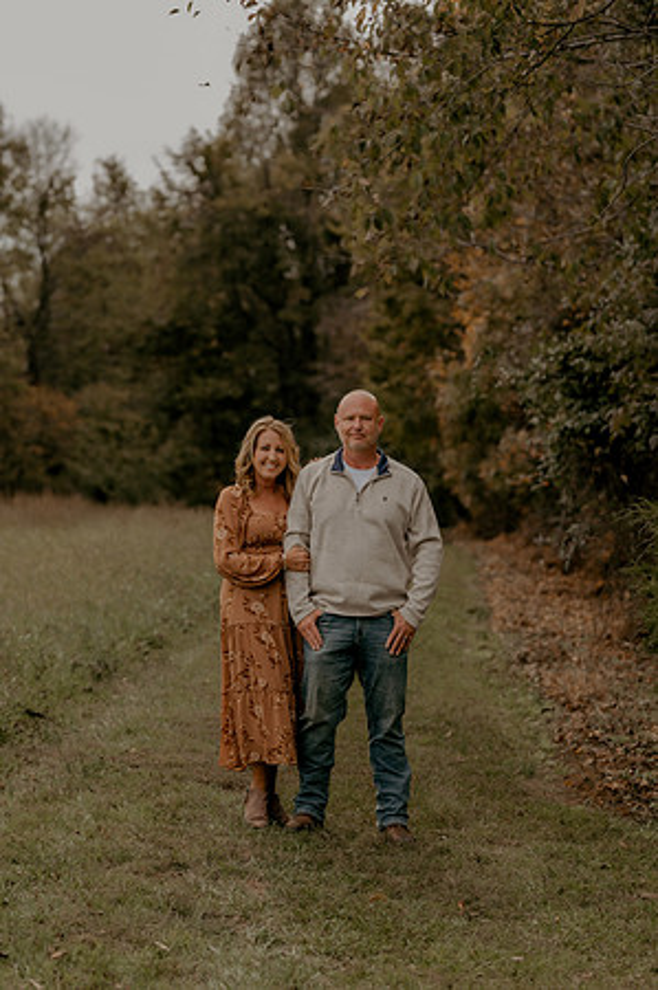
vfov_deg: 23.9
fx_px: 2336
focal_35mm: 85
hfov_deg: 16.0
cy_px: 495
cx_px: 329
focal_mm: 85
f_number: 2.8
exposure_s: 1/640
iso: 125
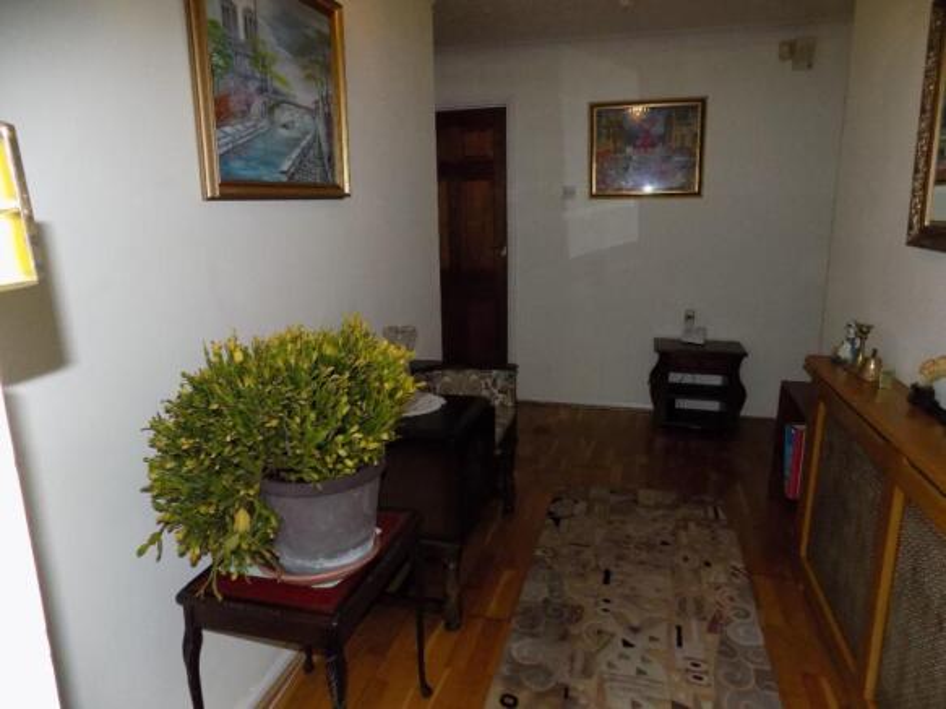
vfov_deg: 58.9
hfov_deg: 73.9
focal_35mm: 23
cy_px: 354
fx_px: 628
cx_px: 473
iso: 500
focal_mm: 4
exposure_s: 1/30
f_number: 3.1
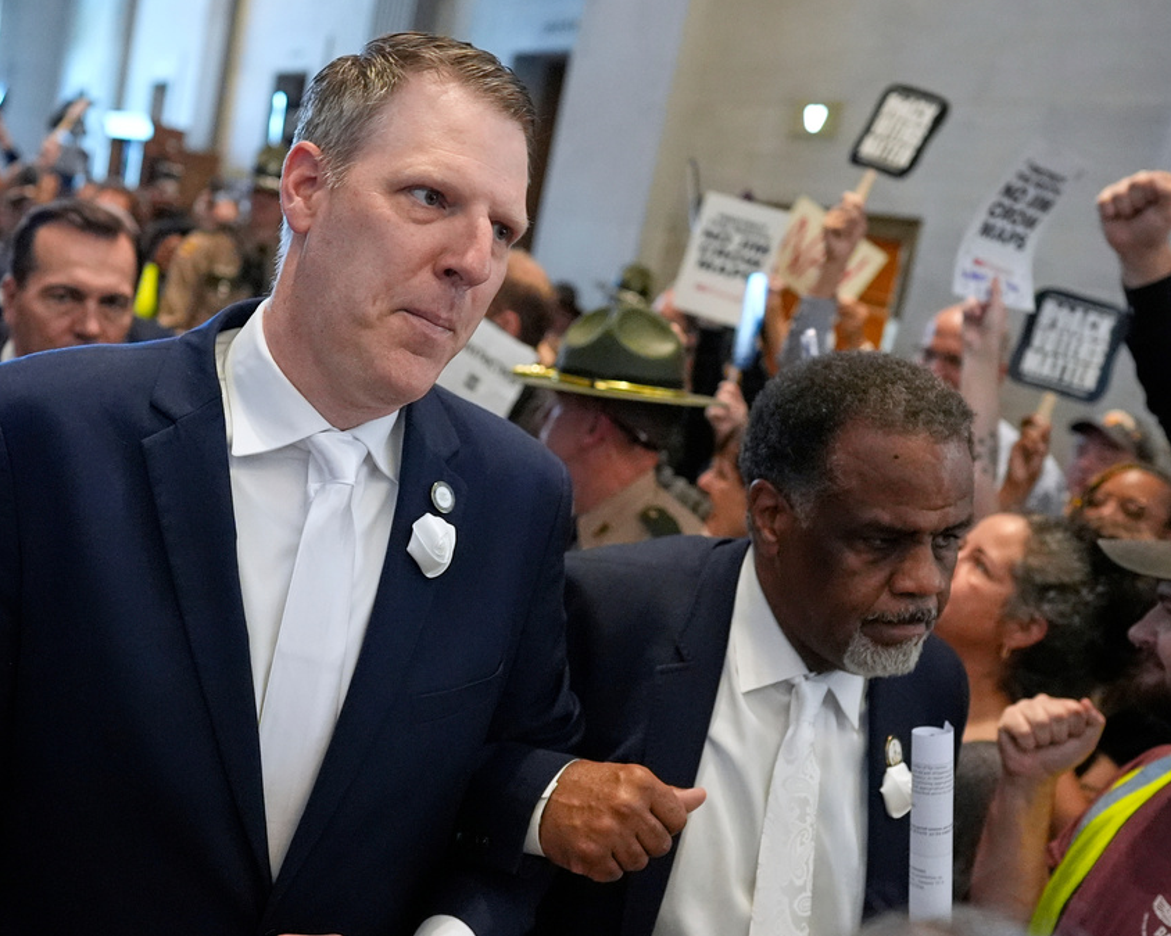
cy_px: 466
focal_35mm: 41
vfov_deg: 36.5
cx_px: 487
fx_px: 1421
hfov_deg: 44.6
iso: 4000
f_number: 2.2
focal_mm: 24
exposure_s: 1/400
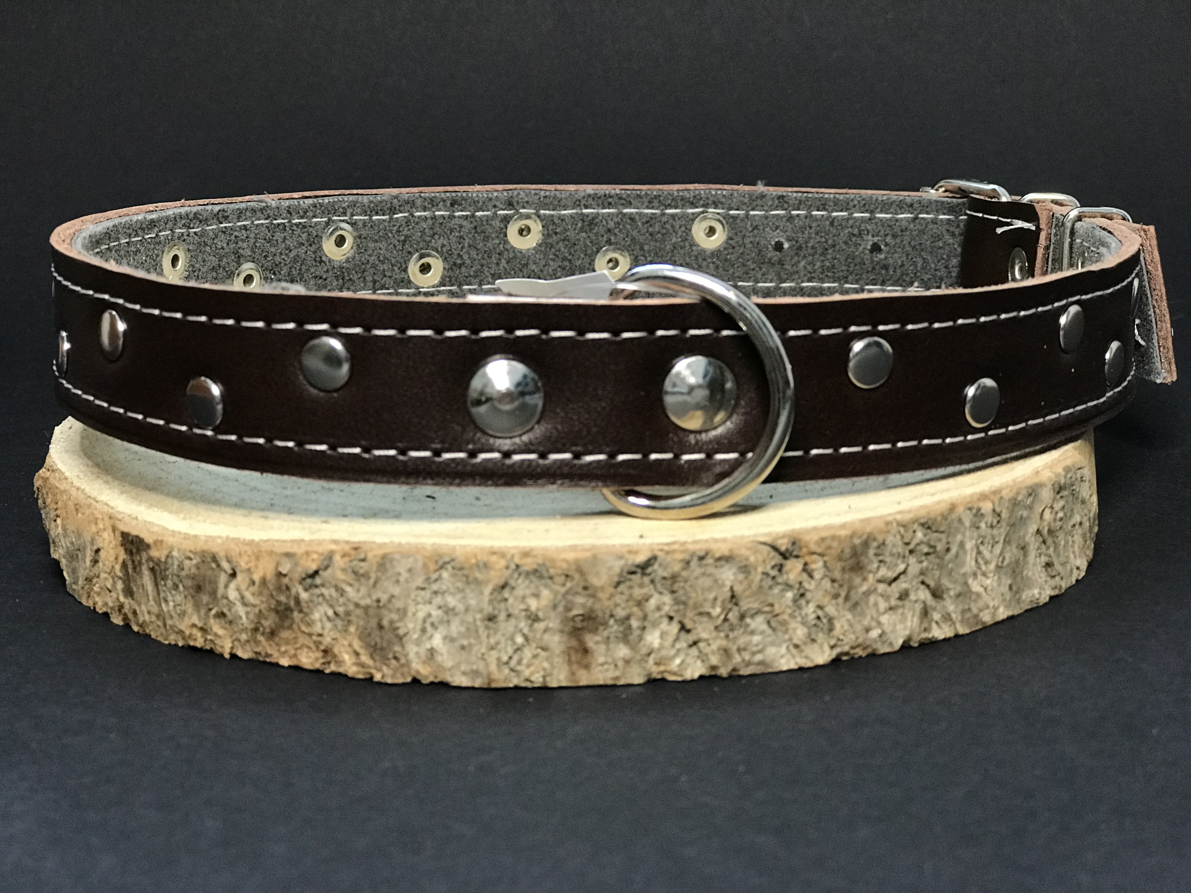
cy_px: 446
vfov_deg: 25.7
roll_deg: +1.9
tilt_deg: -13.2
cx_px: 596
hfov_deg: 33.8
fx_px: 1961
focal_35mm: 57
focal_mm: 6.6
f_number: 2.8
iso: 250
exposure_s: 1/50
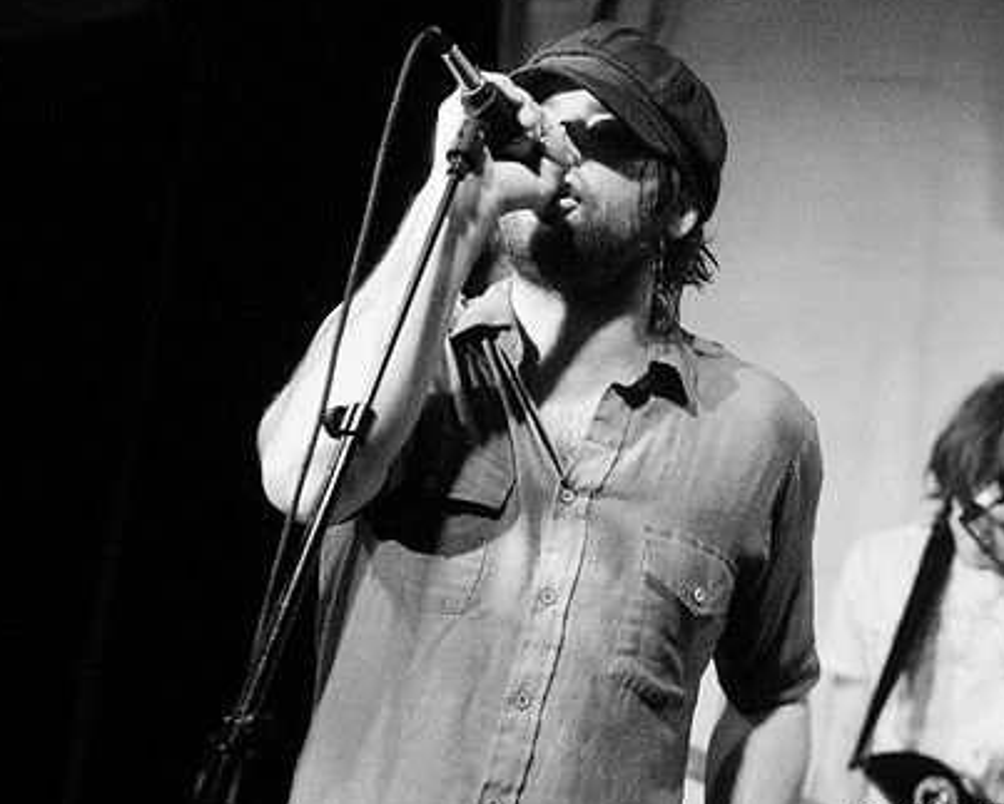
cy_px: 362
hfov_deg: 19.7
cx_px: 685
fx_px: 2884
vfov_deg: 15.9
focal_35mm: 97
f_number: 2.8
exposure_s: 1/25
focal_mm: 48
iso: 1600
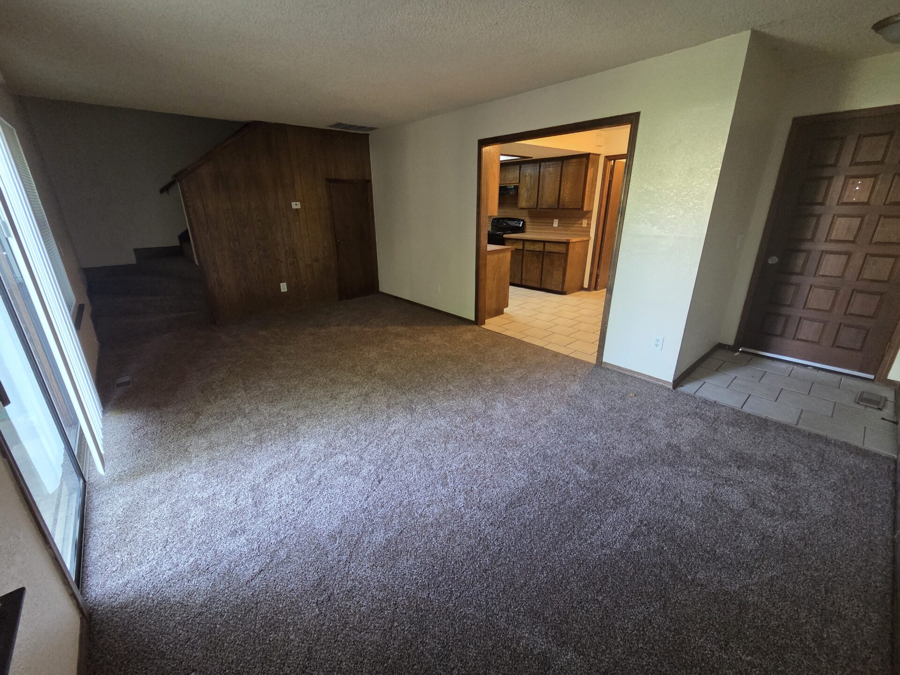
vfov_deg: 89.9
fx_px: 338
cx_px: 450
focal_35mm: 13
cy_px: 338
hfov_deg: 106.2
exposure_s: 1/60
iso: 640
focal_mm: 2.2
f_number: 2.2
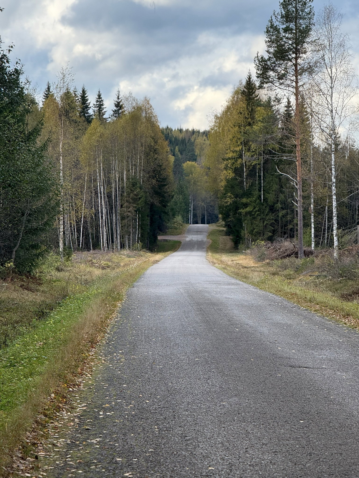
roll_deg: +0.4
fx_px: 1659
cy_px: 239
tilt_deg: +0.1
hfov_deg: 12.3
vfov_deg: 16.4
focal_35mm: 120
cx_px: 180
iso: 64
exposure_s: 1/467
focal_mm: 15.66
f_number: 2.8
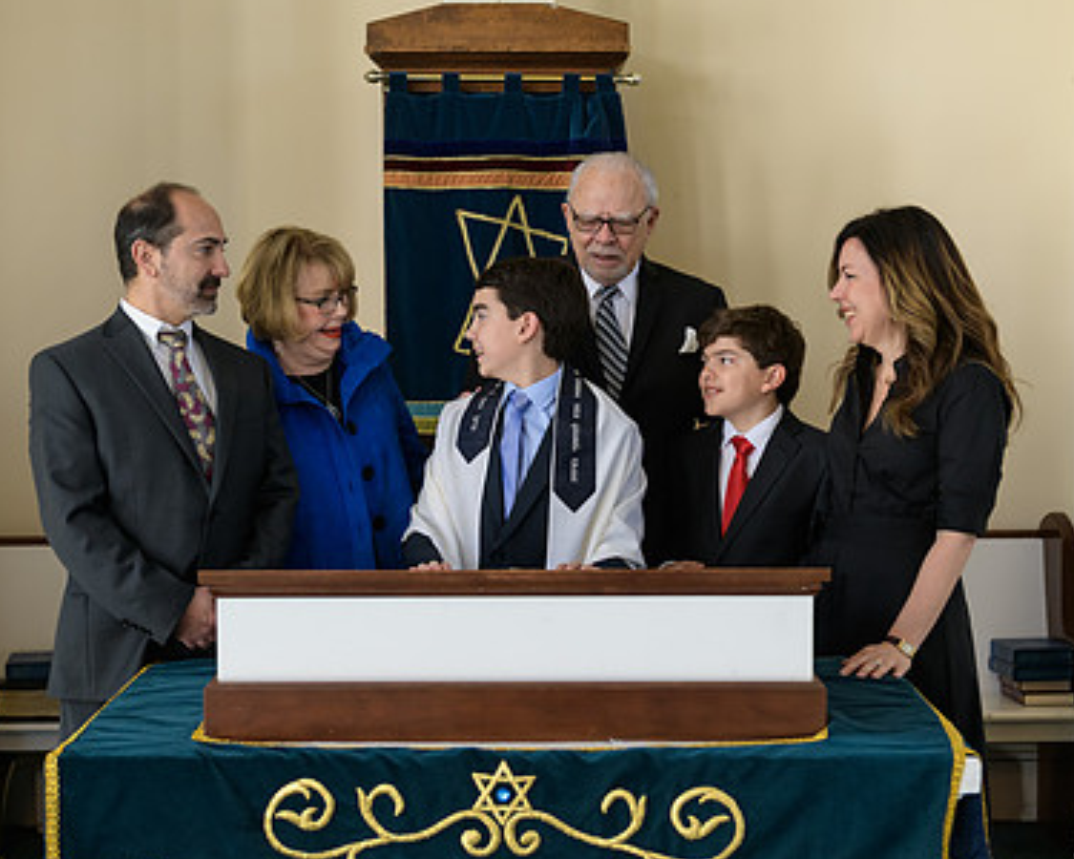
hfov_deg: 32.5
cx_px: 518
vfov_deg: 26.2
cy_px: 371
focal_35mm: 58
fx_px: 1844
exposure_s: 1/125
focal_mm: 40
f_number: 3.2
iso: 400
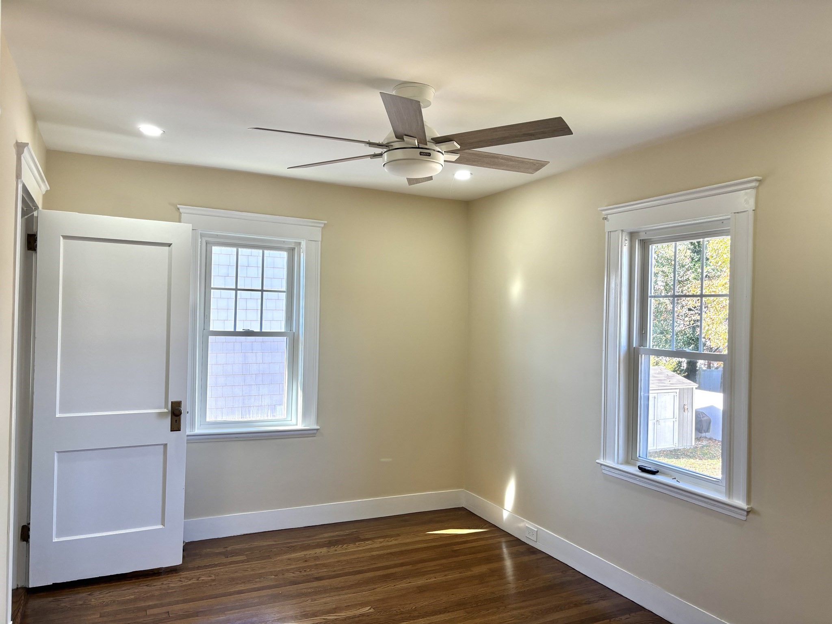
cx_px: 416
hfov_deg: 67.3
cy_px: 312
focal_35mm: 26
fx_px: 625
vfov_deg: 53.1
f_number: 1.6
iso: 64
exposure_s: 1/120
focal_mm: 5.96
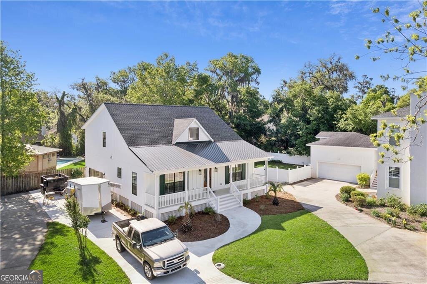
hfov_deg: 78.6
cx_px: 214
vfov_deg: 57.1
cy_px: 142
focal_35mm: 22
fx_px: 261
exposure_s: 1/1250
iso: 100
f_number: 2.8
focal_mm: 8.38
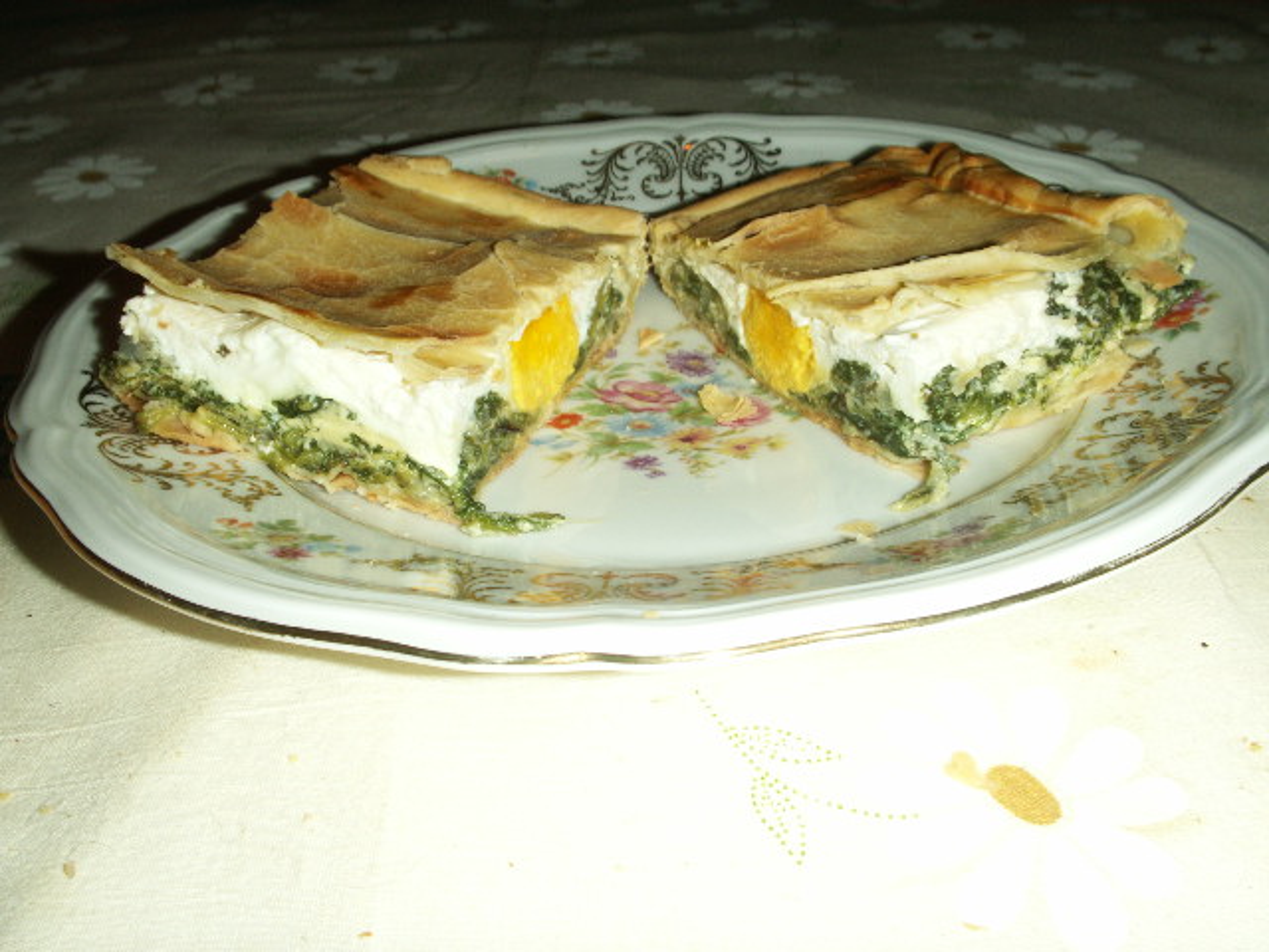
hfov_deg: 50.1
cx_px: 634
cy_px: 476
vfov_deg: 38.7
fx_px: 1356
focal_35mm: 37
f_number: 7.1
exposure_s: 1/40
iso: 50
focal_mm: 7.7
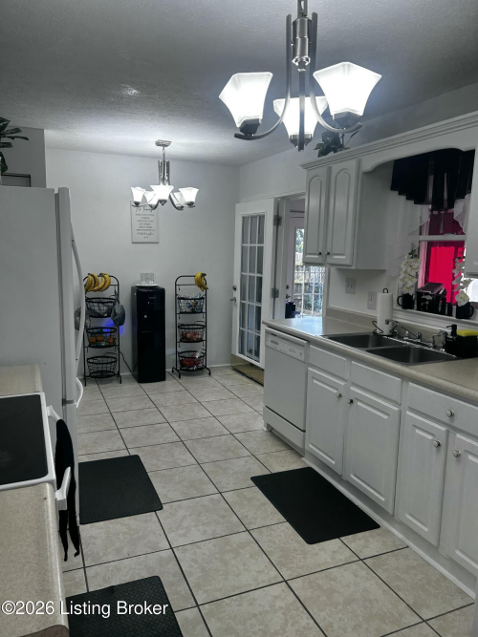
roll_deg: -1.3
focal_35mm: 26
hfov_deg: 53.0
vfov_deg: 67.3
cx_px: 239
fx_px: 479
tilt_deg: -7.3
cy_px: 318
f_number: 1.5
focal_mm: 5.7
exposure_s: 1/126
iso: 40
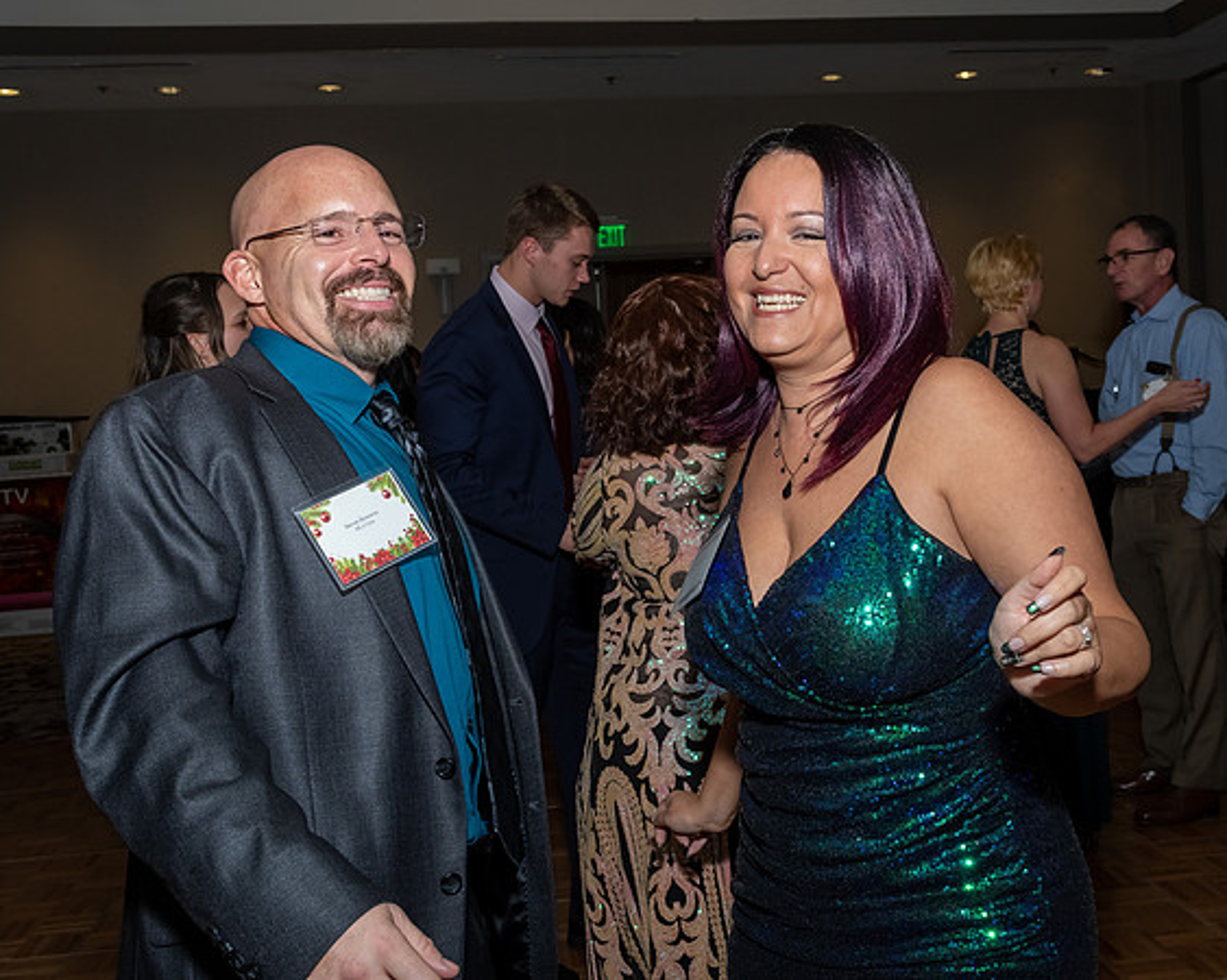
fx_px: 1479
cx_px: 682
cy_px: 466
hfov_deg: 45.0
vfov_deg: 36.7
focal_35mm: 41
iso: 500
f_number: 6.3
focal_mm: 23
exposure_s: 1/250
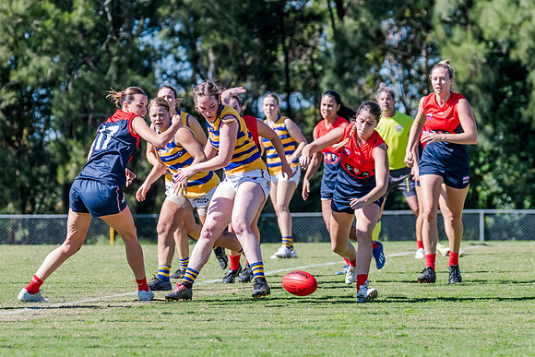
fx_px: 4394
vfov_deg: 4.7
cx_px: 212
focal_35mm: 296
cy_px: 193
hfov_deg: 7.0
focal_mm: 240
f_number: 7.1
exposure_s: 1/1600
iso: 800
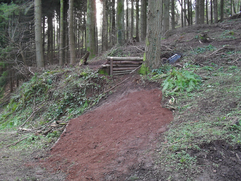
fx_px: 244
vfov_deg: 40.7
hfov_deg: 52.6
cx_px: 120
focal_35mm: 35
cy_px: 90
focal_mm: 6.3
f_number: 3.2
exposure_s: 1/45
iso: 160
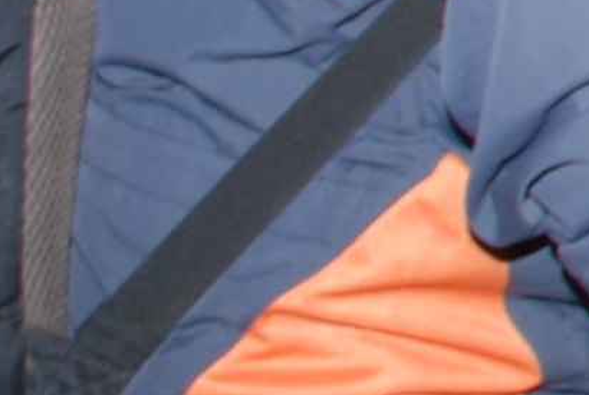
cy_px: -527
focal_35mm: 212
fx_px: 3475
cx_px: 1998
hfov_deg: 7.8
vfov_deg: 6.2
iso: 250
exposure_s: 1/80
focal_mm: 20
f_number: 5.6
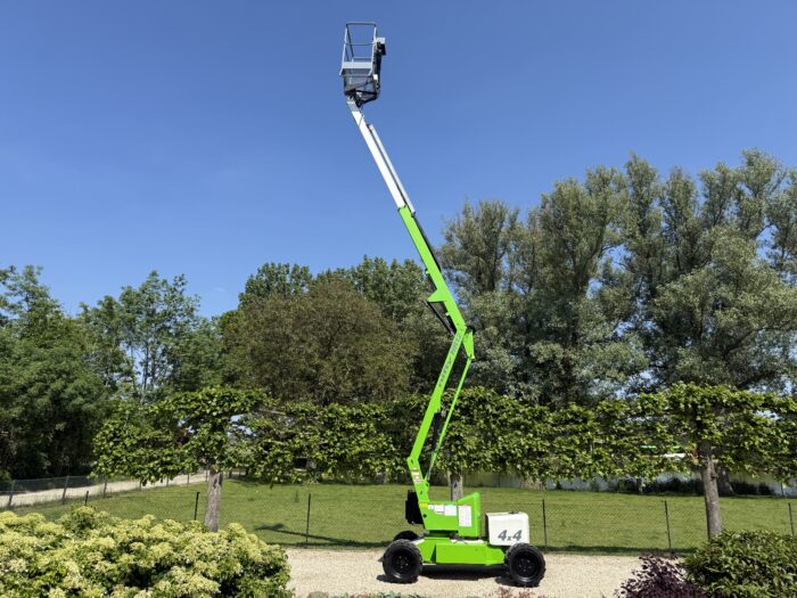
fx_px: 553
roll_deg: -1.0
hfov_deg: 71.6
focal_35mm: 24
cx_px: 398
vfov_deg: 56.8
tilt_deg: +14.5
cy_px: 299
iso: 80
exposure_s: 1/3953
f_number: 1.78
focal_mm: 6.76
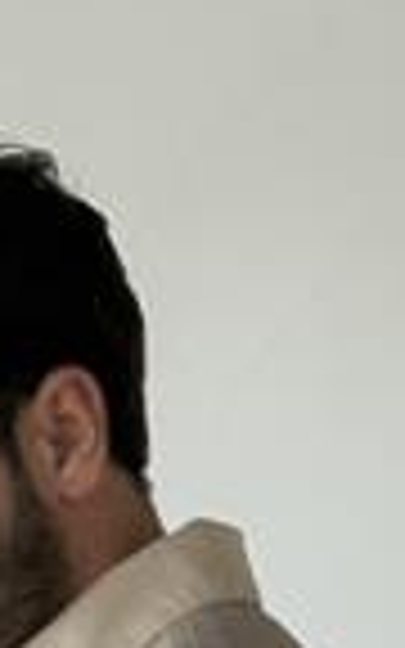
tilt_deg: +2.4
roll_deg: +0.4
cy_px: 1033
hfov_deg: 7.0
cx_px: 166
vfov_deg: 10.7
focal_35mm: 188
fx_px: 3320
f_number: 1.78
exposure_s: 1/345
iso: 80
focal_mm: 6.76
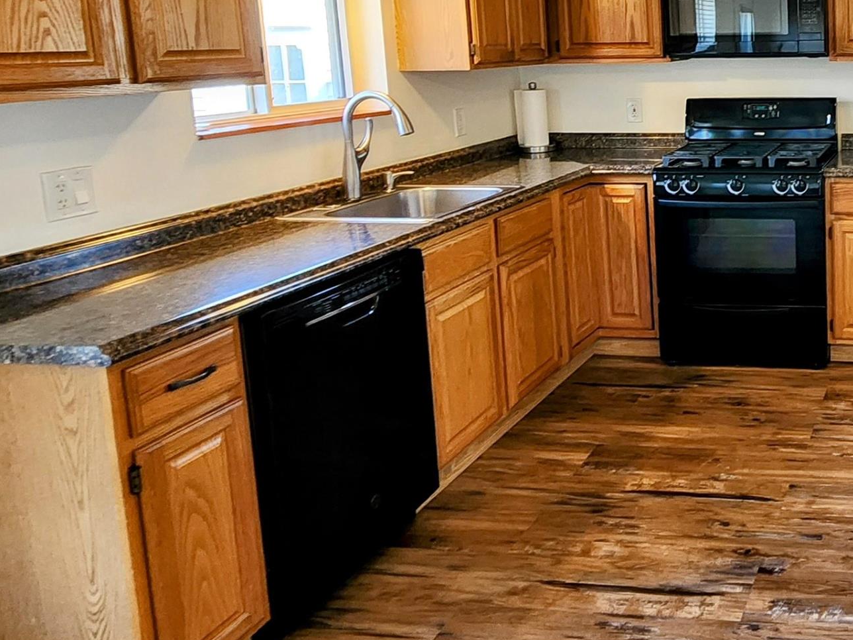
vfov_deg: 43.7
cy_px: 148
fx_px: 764
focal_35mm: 31
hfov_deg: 48.4
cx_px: 846
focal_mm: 2.2
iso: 320
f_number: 2.2
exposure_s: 1/40
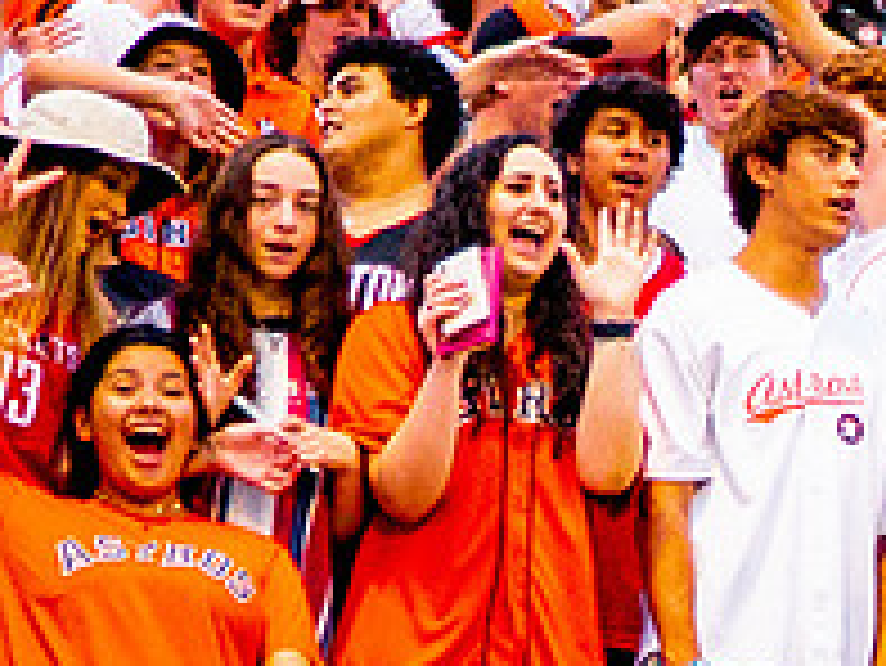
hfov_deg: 9.1
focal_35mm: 217
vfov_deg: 6.9
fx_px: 5558
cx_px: 881
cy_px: 199
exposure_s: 1/1250
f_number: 1.4
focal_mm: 35
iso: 2500
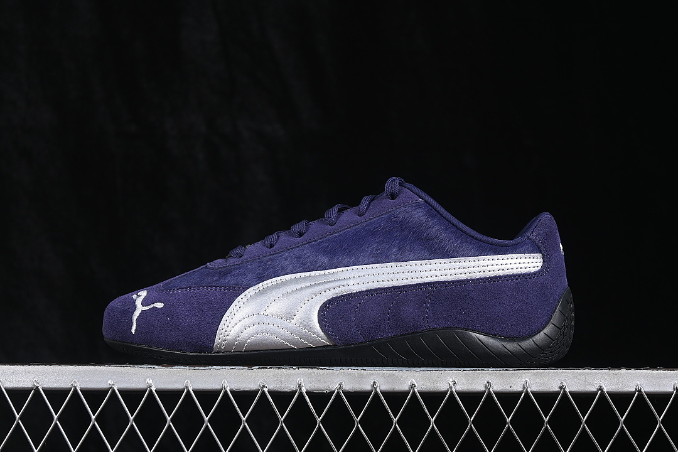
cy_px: 226
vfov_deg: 18.2
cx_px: 339
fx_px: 1412
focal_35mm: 75
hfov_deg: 27.0
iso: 160
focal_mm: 50
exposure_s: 1/60
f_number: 6.3
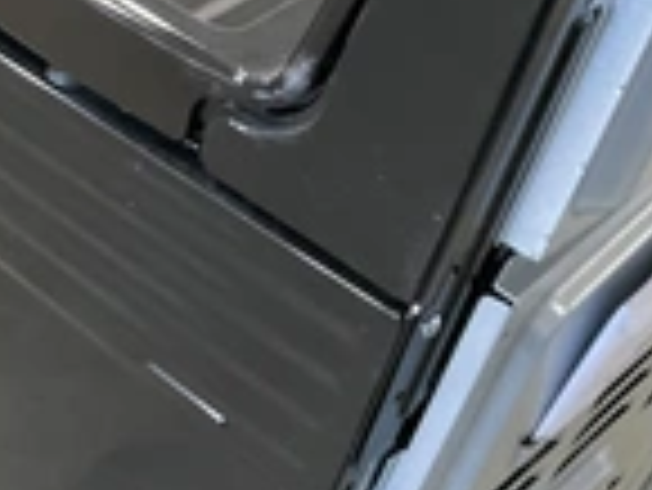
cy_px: 279
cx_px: -243
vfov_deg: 18.5
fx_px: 1508
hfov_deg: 21.5
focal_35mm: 80
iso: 200
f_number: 1.8
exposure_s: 1/60
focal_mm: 3
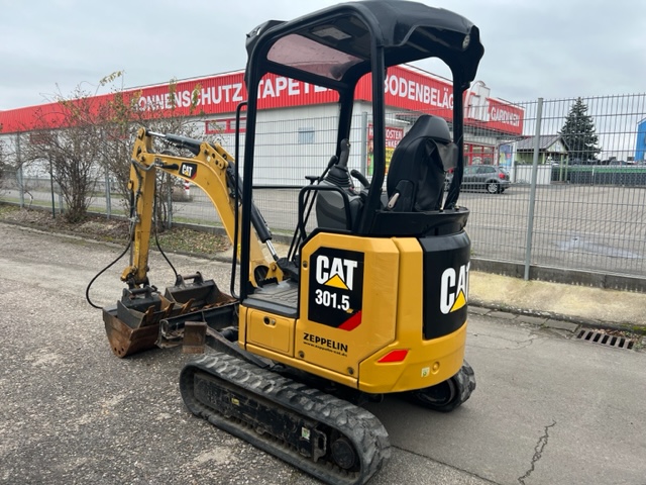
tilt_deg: -8.9
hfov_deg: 67.3
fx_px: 485
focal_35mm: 26
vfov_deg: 53.1
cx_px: 323
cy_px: 242
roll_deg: +0.3
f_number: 1.5
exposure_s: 1/152
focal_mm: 5.7
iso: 40
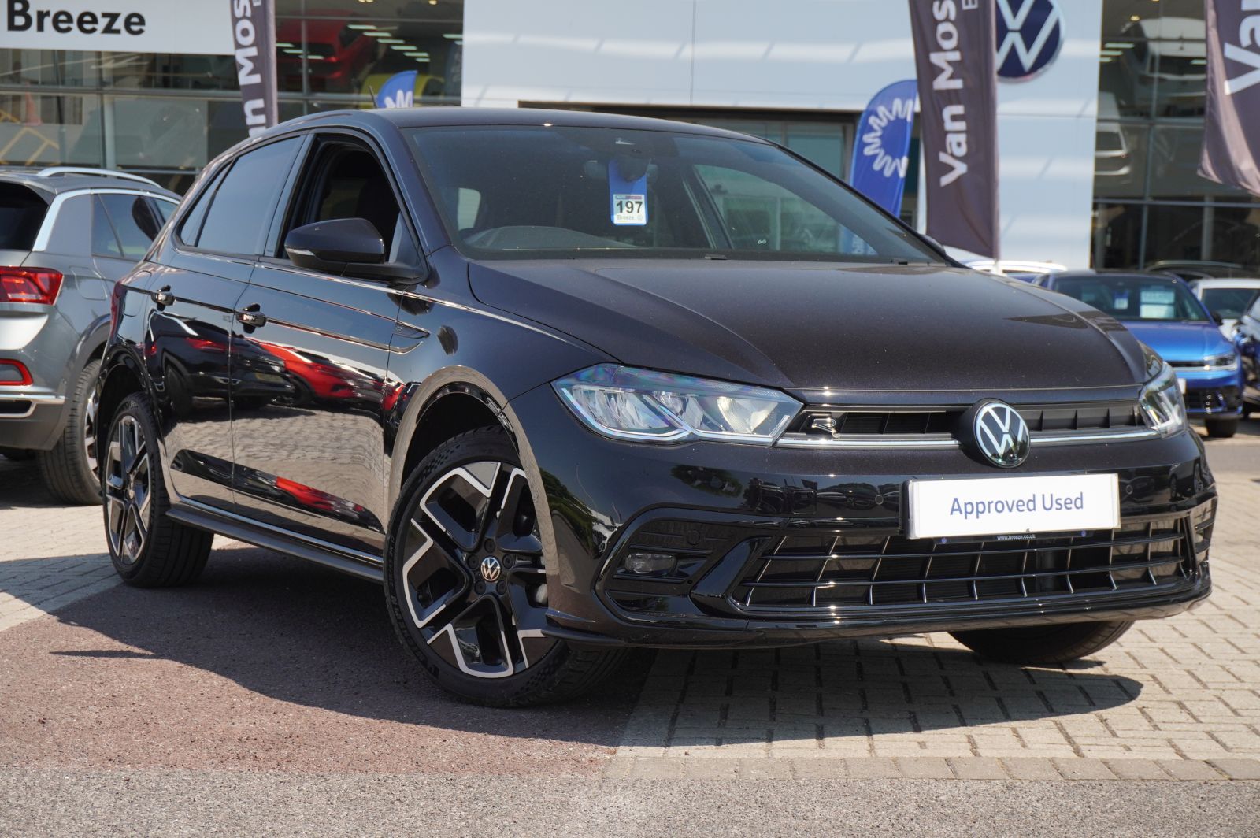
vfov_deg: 21.0
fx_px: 2256
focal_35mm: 64
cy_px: 419
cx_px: 630
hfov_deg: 31.2
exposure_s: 1/500
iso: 400
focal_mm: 43
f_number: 6.3
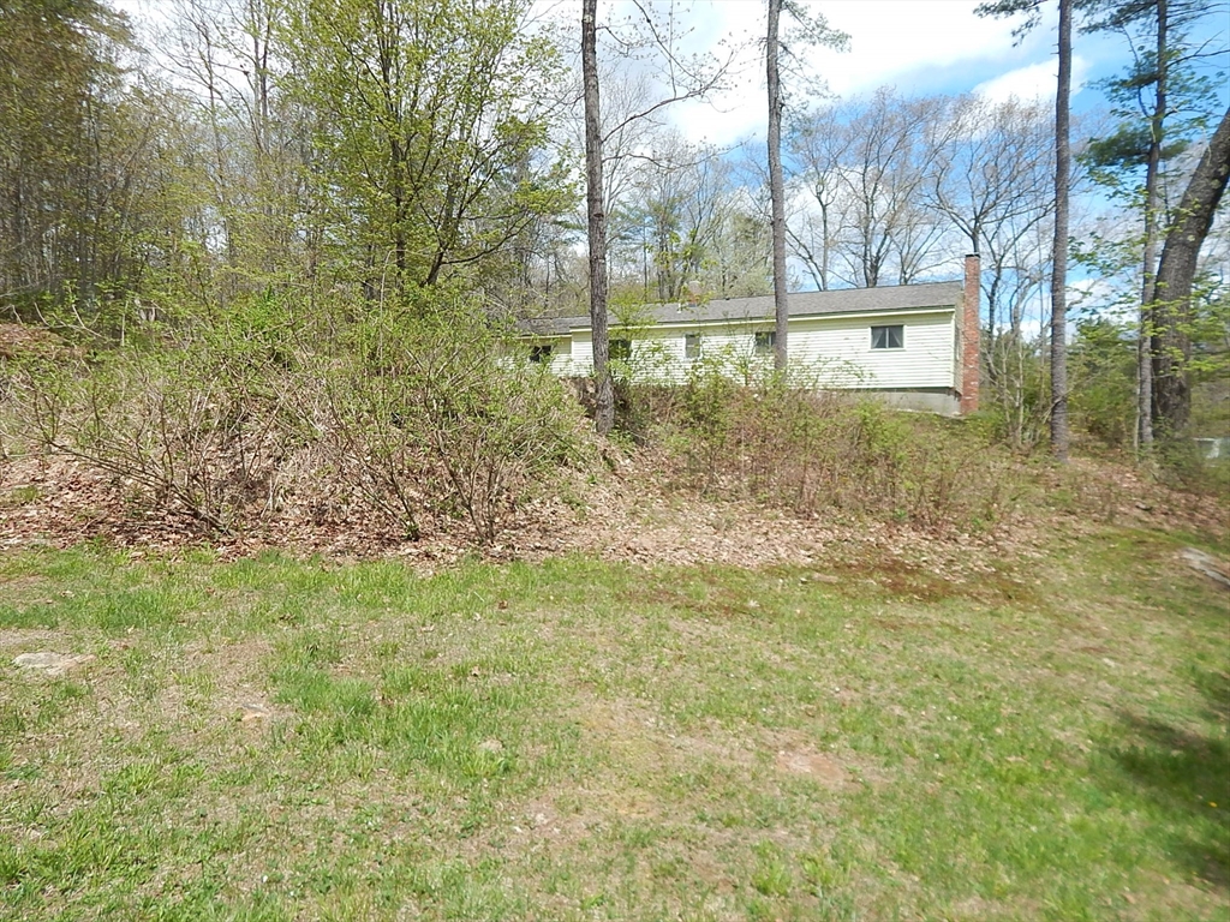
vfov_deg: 61.1
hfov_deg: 76.4
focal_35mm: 22
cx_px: 615
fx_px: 782
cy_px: 461
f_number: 6
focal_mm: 4
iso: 125
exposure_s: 1/400
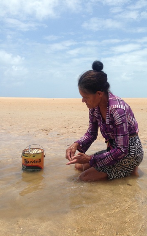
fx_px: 231
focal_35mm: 36
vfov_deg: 54.0
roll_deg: -0.1
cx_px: 90
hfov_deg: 35.2
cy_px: 119
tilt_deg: -3.8
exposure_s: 1/2584
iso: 50
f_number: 2.4
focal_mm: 4.12
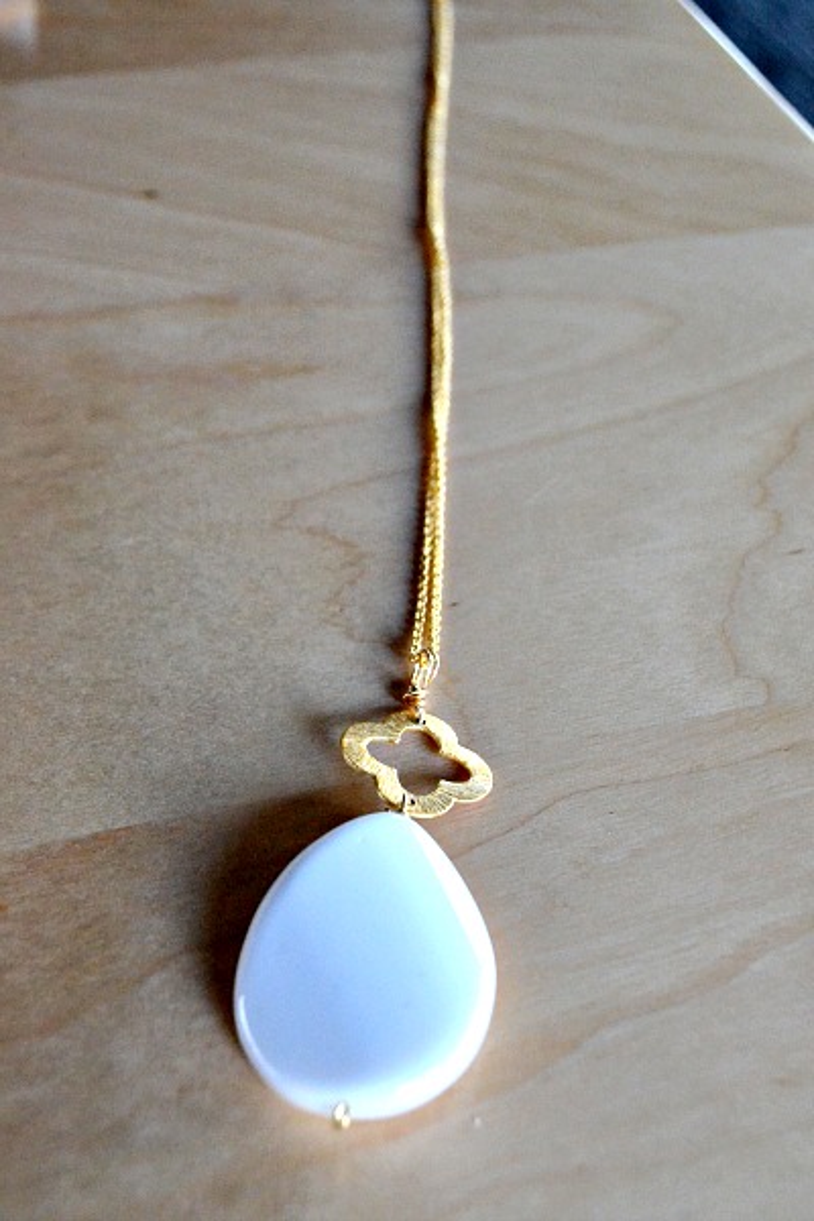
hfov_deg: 36.9
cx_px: 407
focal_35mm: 36
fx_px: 1221
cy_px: 610
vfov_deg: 53.1
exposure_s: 1/60
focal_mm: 24
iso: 2000
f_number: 4
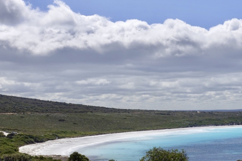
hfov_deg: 26.7
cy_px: 77
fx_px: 491
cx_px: 223
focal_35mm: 73
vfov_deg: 18.7
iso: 125
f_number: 5.6
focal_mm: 13.53
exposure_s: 1/125
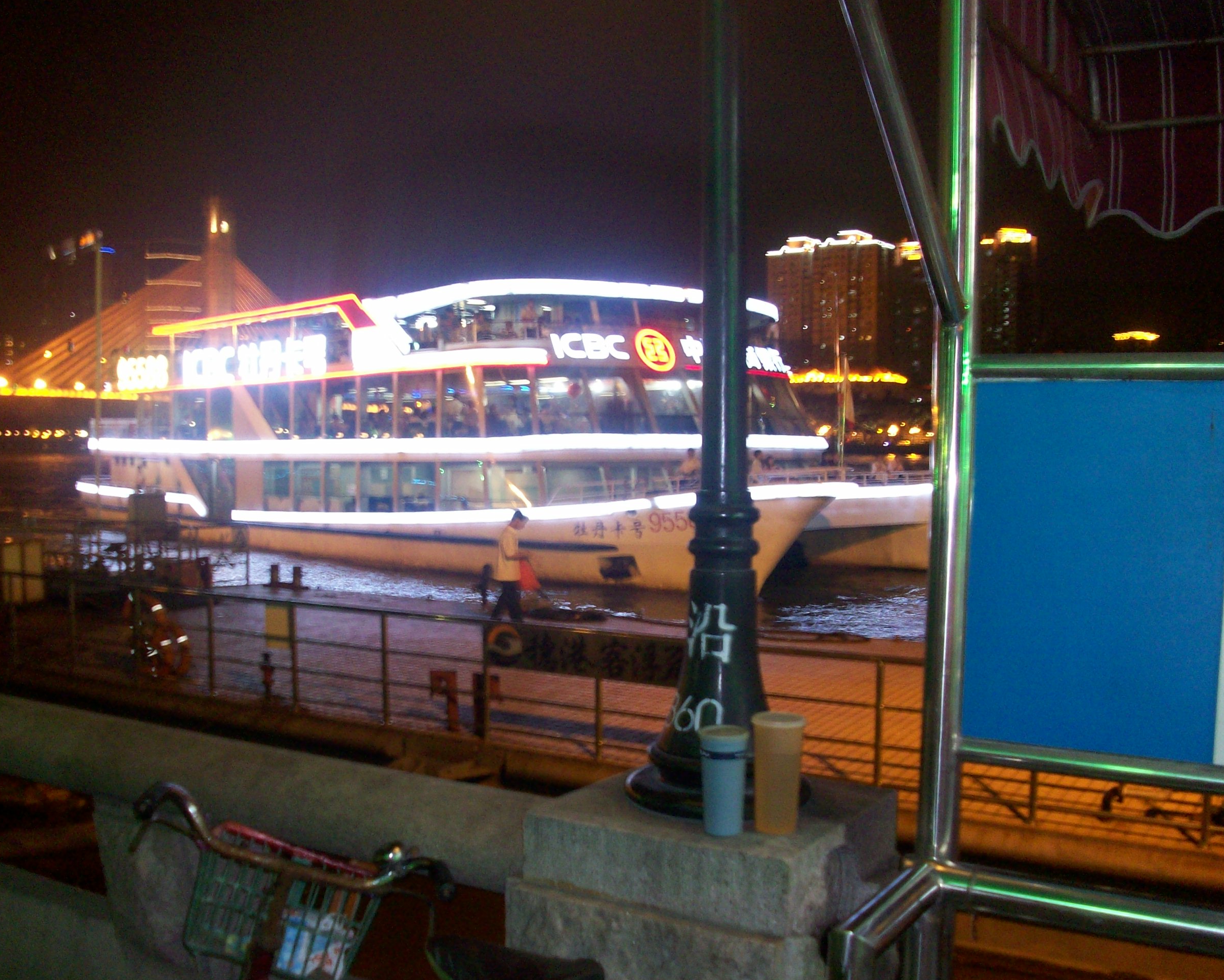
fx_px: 1304
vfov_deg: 41.2
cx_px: 577
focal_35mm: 36
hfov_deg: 50.2
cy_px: 487
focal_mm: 5.7
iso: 160
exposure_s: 1/4.95
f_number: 2.8
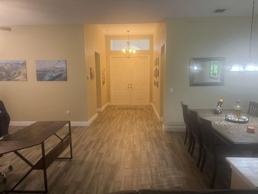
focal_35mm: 24
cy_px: 97
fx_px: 179
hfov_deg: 71.6
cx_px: 129
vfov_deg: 56.8
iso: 200
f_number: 1.78
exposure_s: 1/60
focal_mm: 6.76
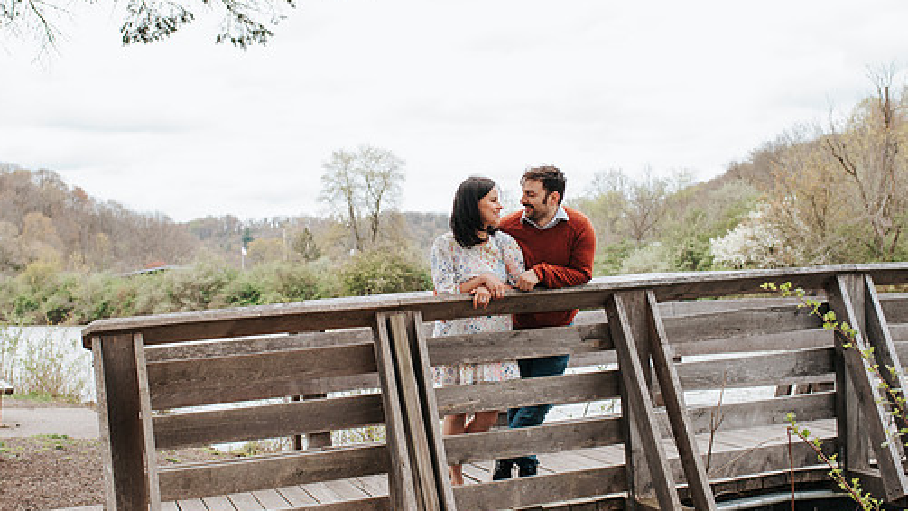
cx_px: 427
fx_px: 1180
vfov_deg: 24.4
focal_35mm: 49
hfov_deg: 42.1
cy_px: 235
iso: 100
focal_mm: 35
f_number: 3.2
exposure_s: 1/320
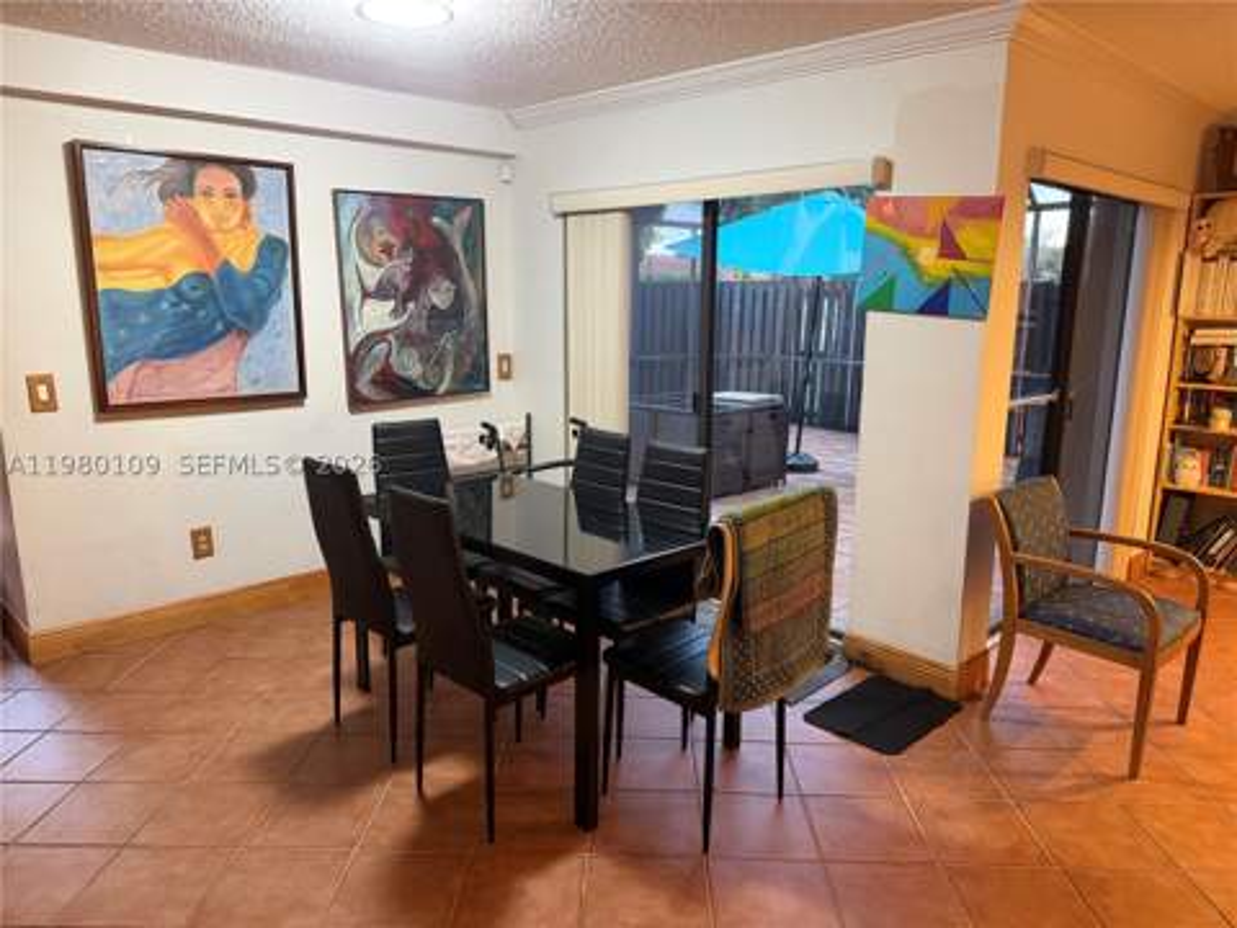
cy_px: 464
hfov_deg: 71.6
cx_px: 618
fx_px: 858
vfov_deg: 56.8
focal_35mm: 24
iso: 500
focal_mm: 6.76
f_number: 1.78
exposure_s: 1/60
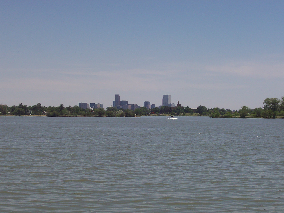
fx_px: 583
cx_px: 142
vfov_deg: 20.7
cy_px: 106
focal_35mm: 71
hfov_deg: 27.4
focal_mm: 10.8
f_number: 6.7
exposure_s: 1/750
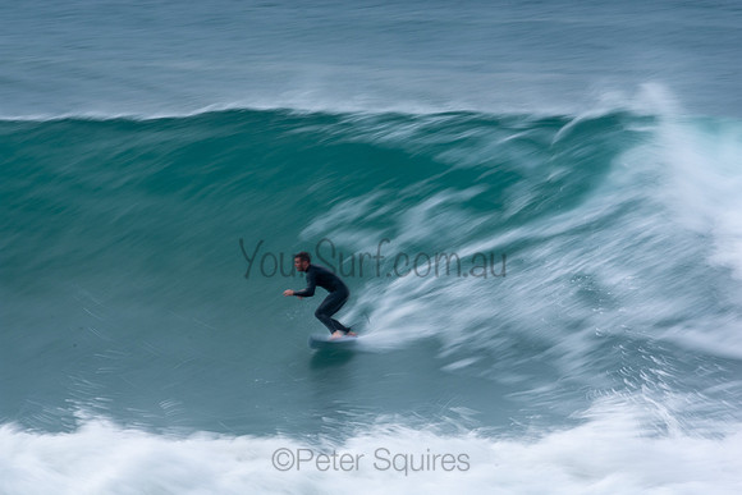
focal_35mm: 750
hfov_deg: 2.7
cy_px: 248
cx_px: 371
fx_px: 15461
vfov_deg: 1.8
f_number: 25
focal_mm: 500
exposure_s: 1/20
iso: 100
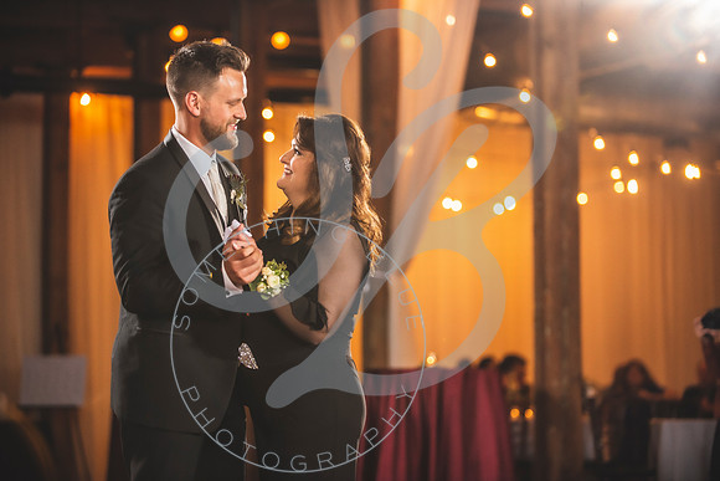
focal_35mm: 118
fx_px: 2365
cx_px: 360
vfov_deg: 11.6
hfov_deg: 17.3
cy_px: 240
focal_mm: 116
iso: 800
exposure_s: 1/160
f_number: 2.8
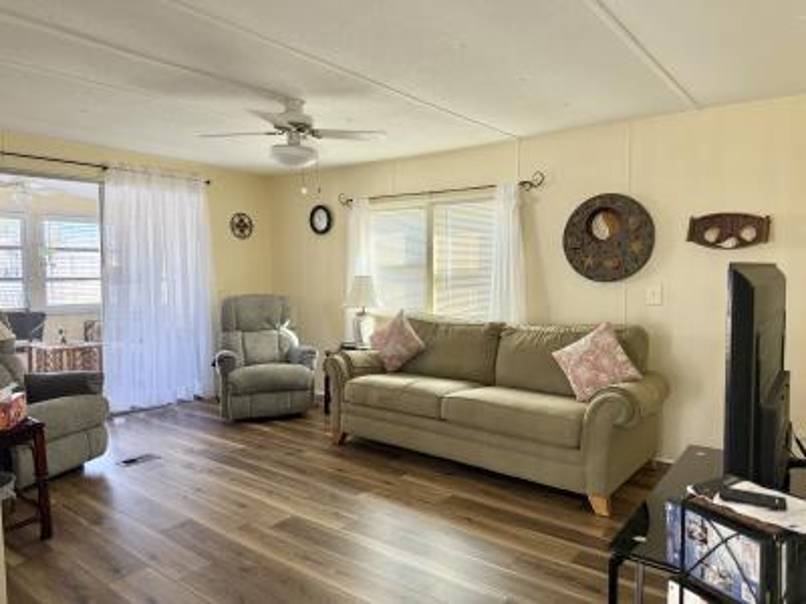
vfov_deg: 56.8
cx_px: 403
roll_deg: -0.3
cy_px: 302
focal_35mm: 24
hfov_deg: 71.6
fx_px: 559
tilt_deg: -3.5
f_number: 1.78
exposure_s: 1/151
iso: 200
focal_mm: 6.76
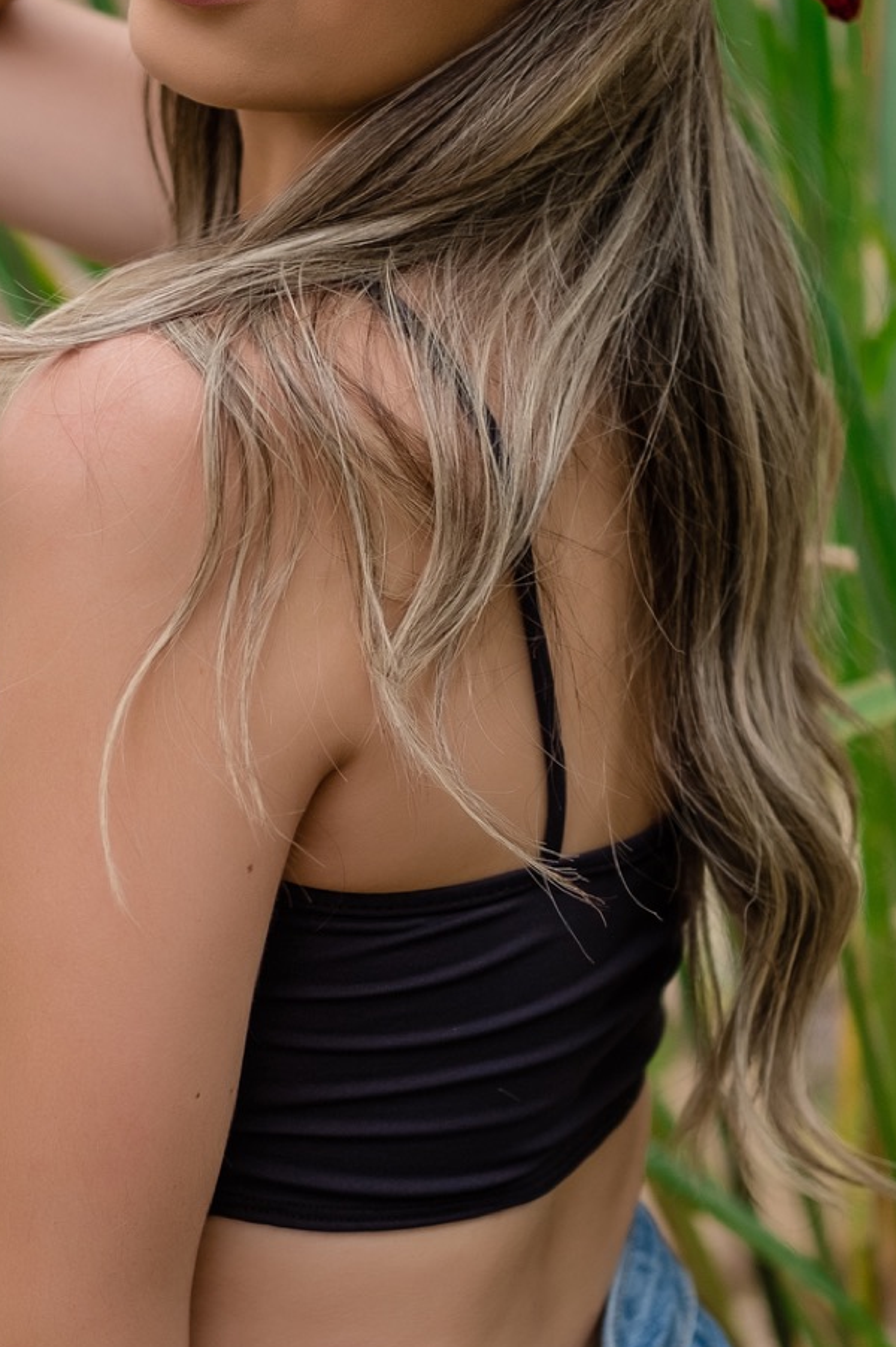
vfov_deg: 18.1
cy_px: 770
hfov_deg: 12.1
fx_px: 4222
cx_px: 340
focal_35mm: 113
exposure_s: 1/200
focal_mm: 35
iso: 200
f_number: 2
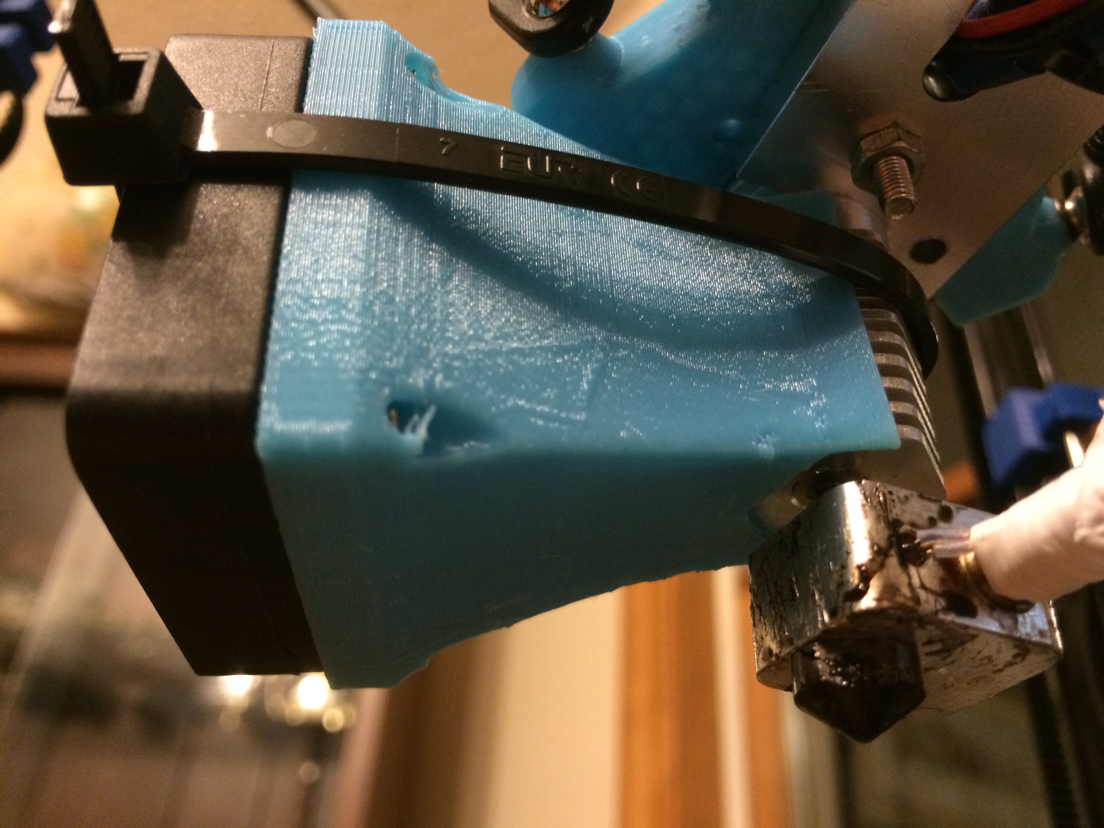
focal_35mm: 29
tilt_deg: +37.4
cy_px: 414
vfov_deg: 48.2
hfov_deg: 61.7
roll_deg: -2.9
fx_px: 925
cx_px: 552
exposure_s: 1/15
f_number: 2.2
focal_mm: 4.15
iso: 320
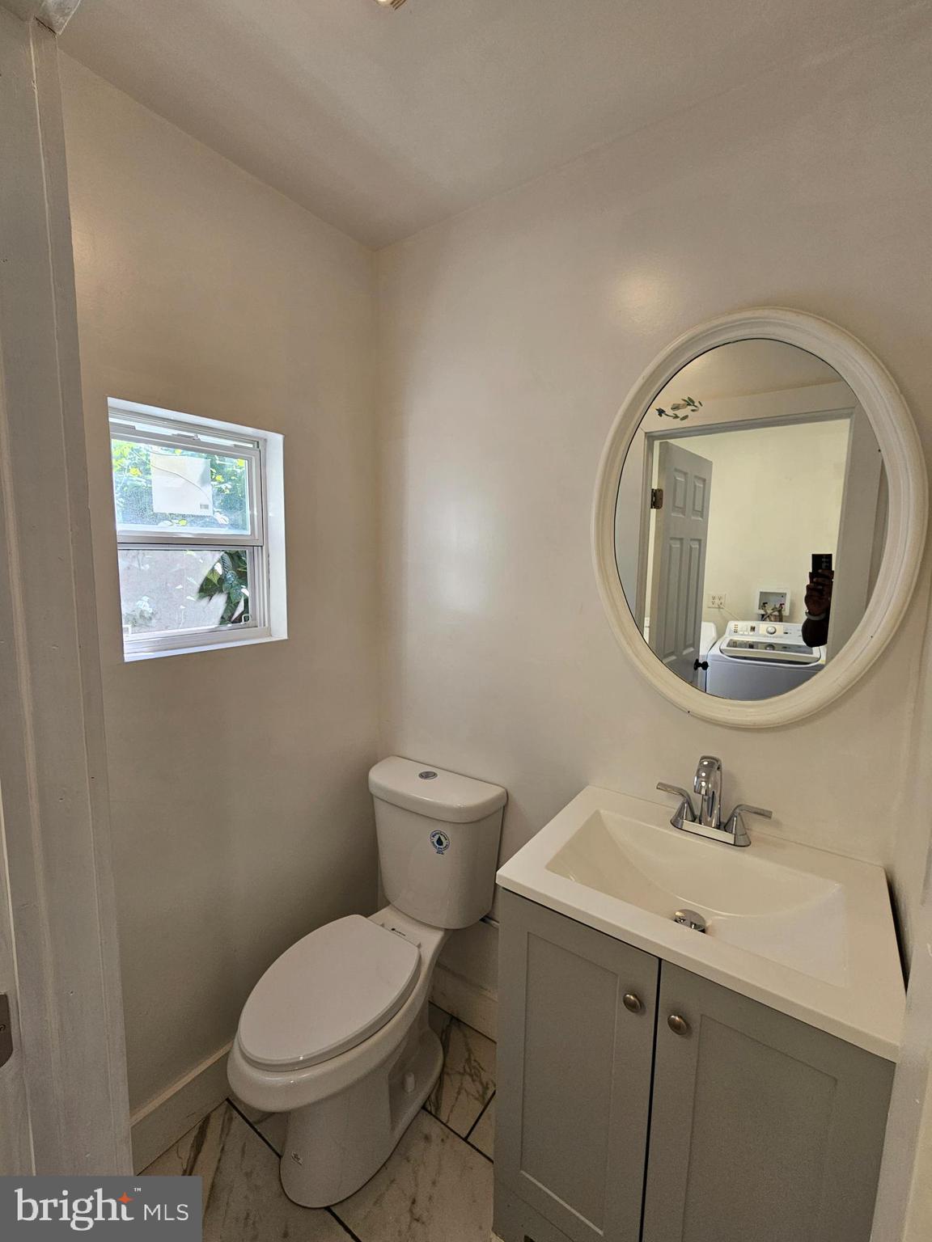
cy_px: 621
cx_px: 466
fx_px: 467
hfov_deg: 89.9
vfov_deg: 106.2
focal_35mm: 13
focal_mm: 2.2
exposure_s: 1/60
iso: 50
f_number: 2.2
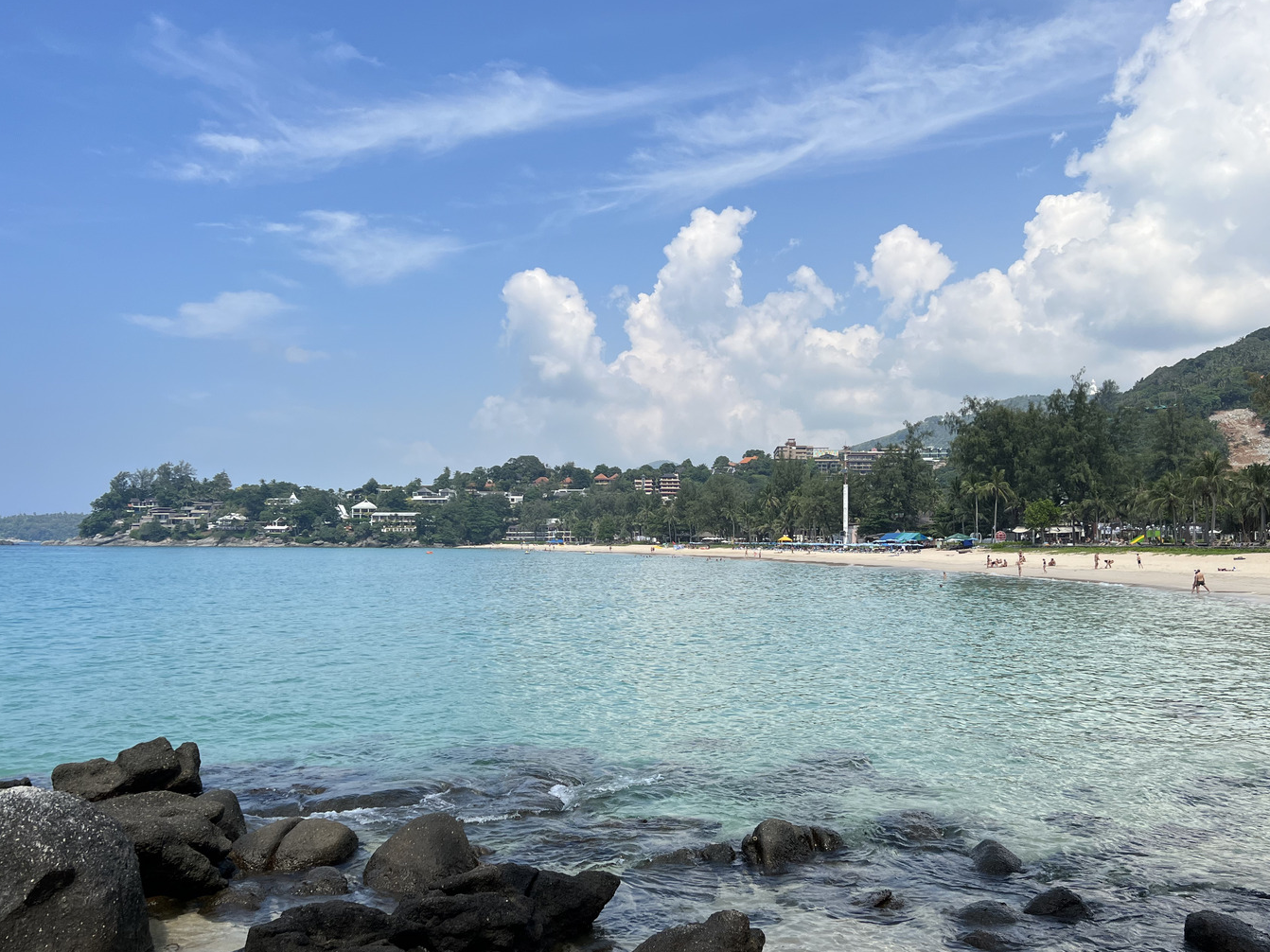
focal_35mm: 31
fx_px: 1137
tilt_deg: +0.9
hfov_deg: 58.4
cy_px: 519
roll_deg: -0.1
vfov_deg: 45.4
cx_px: 649
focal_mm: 5.7
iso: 50
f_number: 1.5
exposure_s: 1/5882
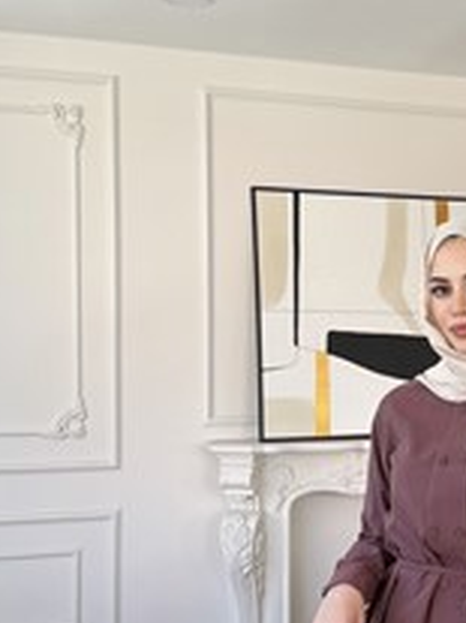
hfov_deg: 28.7
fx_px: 862
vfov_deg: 36.9
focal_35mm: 48
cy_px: 570
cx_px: 442
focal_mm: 6.76
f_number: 1.78
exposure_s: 1/214
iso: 64
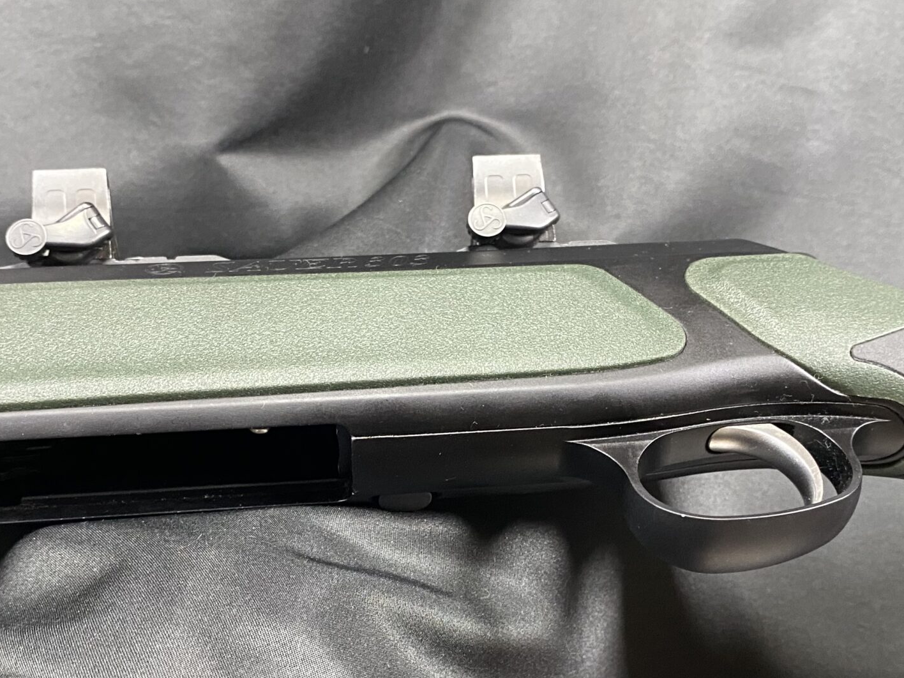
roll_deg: -12.2
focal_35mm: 47
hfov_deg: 40.4
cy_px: 495
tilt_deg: -25.6
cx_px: 433
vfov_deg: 30.4
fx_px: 1227
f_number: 1.8
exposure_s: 1/60
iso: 320
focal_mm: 4.25
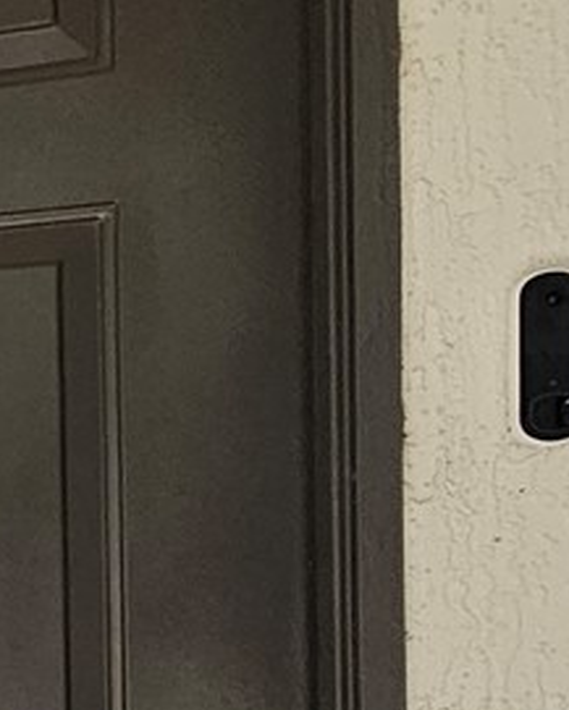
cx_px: -658
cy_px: 645
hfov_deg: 15.2
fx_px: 1578
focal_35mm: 75
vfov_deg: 24.6
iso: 160
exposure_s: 1/359
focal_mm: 2.2
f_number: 2.2
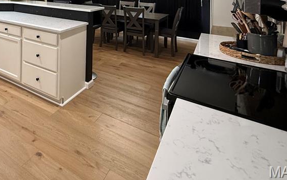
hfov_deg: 62.8
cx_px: 59
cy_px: -14
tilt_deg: -0.5
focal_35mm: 27
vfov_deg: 38.7
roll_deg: -0.9
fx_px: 211
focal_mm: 2.22
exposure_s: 1/60
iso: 320
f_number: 2.2
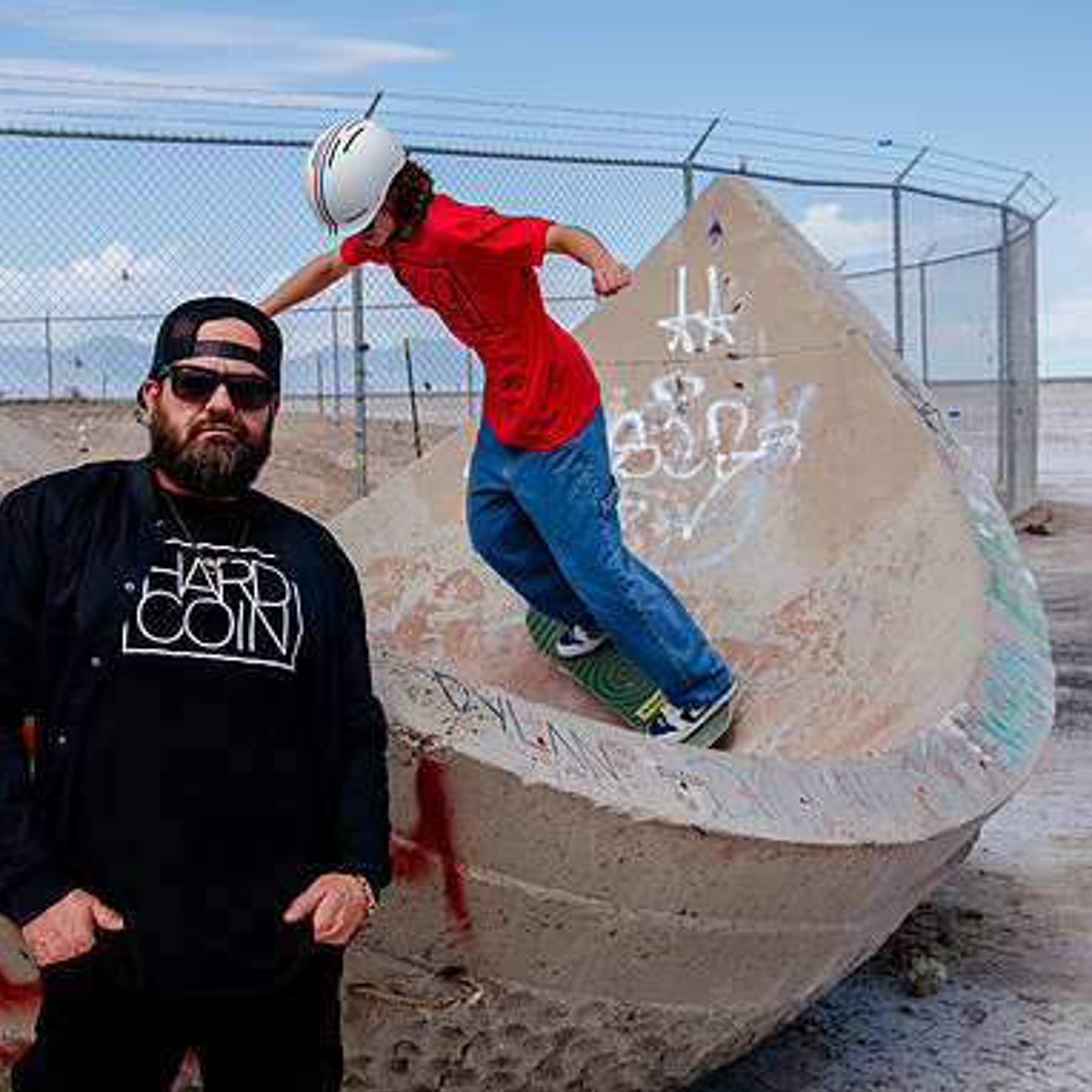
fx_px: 1999
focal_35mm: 56
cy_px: 482
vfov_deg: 30.5
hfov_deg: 30.5
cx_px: 434
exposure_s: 1/1250
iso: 160
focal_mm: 38
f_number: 6.3
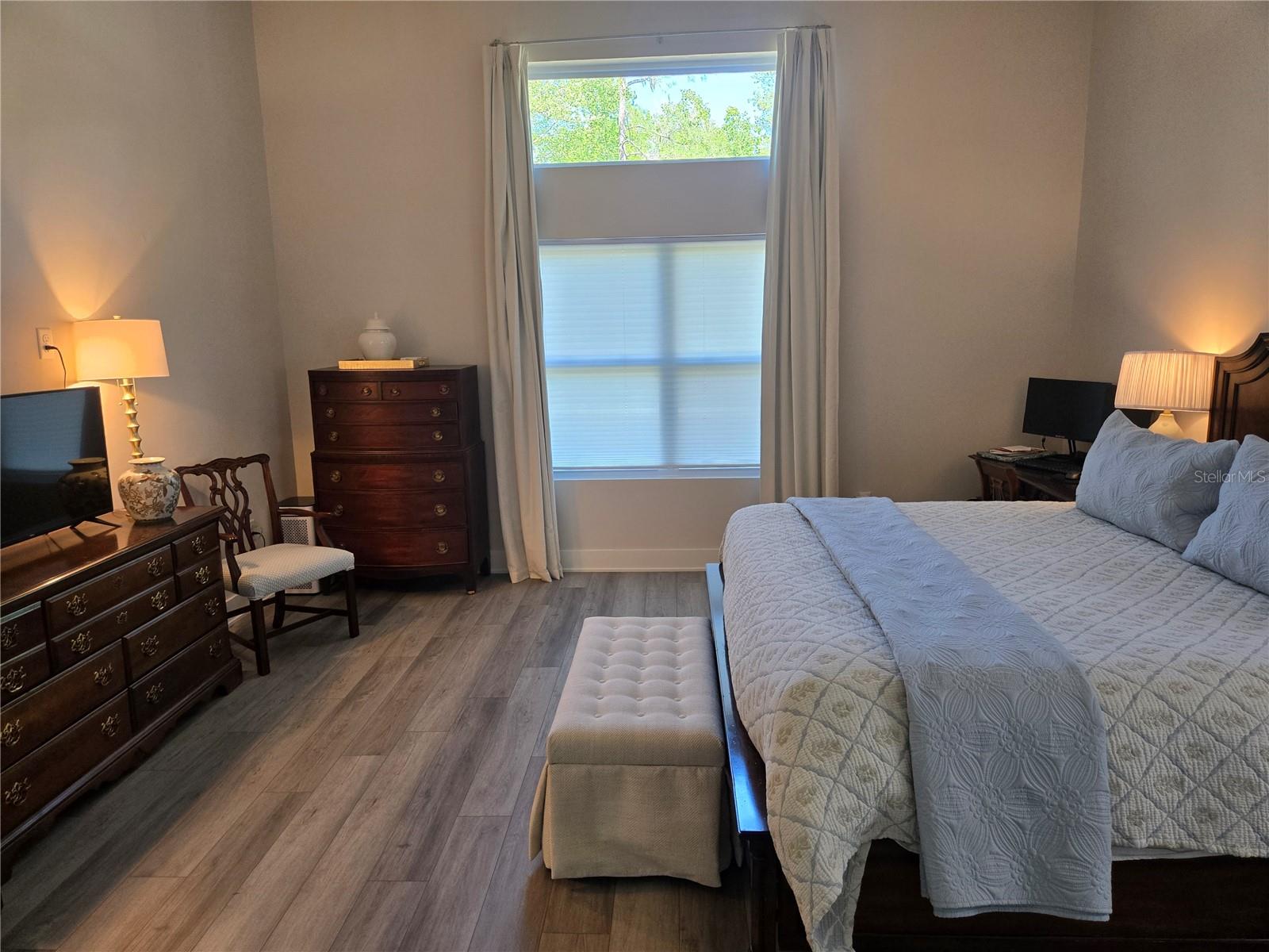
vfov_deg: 58.9
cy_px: 476
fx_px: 843
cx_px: 634
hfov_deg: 73.9
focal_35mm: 23
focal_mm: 5.4
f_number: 1.8
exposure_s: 1/120
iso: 160
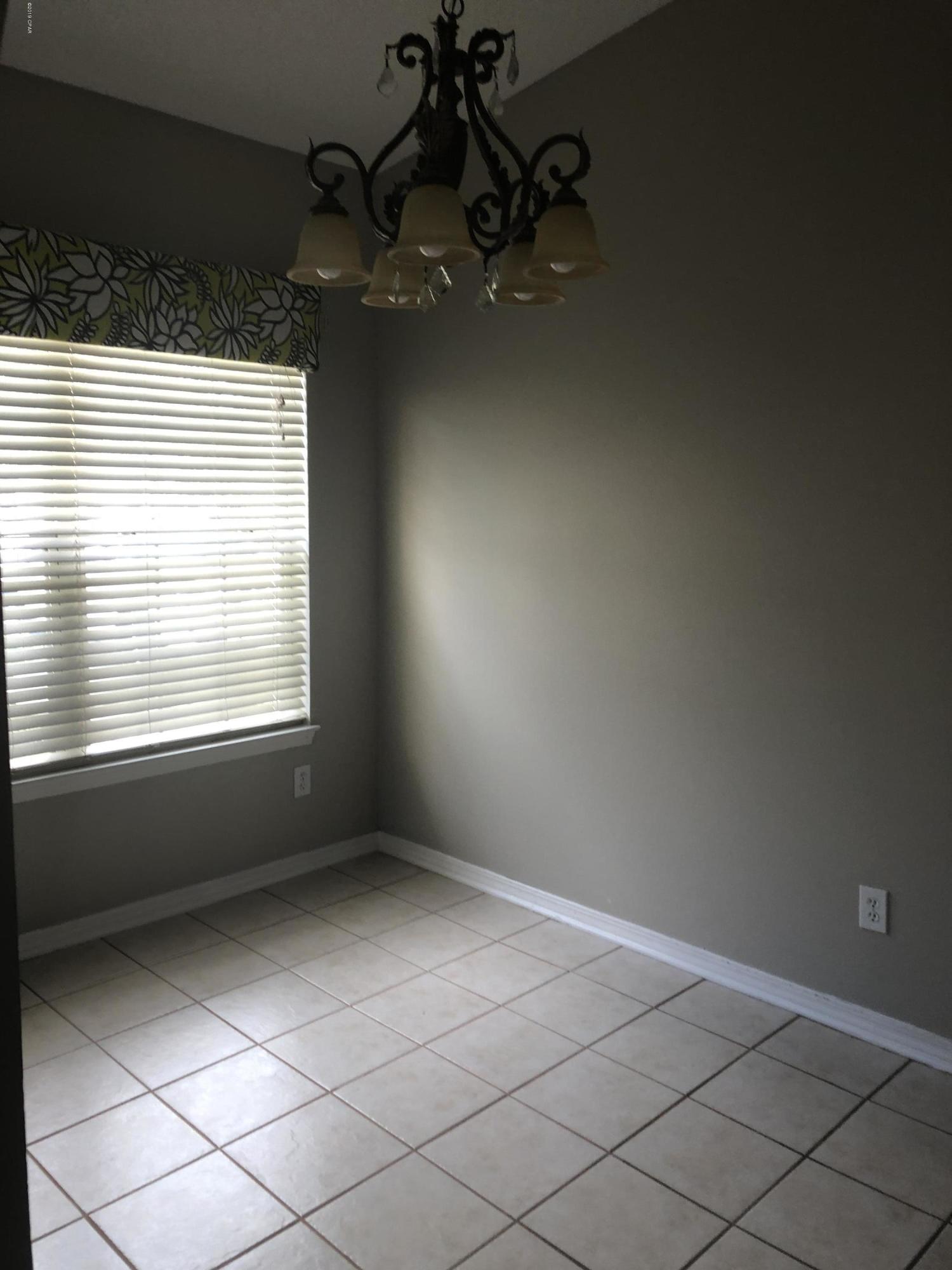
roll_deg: +0.3
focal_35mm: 28
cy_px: 635
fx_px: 1027
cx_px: 476
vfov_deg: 63.4
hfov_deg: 49.7
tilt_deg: -7.3
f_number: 1.8
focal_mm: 3.99
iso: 25
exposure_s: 1/40
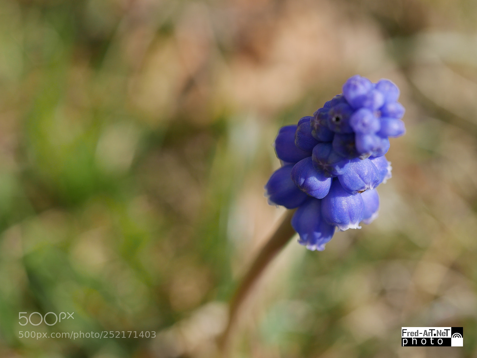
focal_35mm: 120
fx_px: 1655
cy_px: 179
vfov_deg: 12.4
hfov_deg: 16.4
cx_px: 238
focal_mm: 60
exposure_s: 1/500
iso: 200
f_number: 4
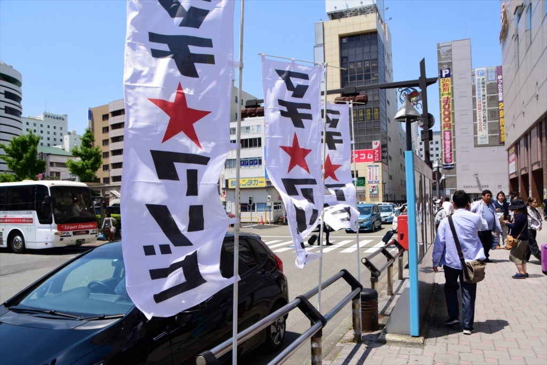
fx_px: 410
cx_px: 274
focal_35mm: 27
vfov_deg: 47.9
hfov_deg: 67.4
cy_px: 182
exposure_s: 1/400
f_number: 10
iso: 200
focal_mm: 18
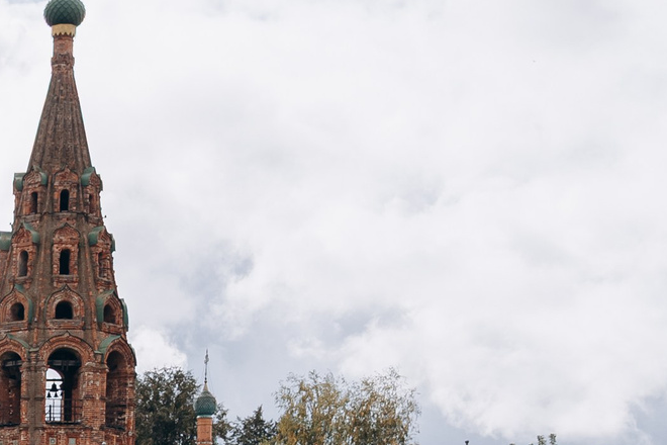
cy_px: 738
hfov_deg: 16.1
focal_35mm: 114
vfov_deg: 11.4
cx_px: -387
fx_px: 2112
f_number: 5
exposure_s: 1/800
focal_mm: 28
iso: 100
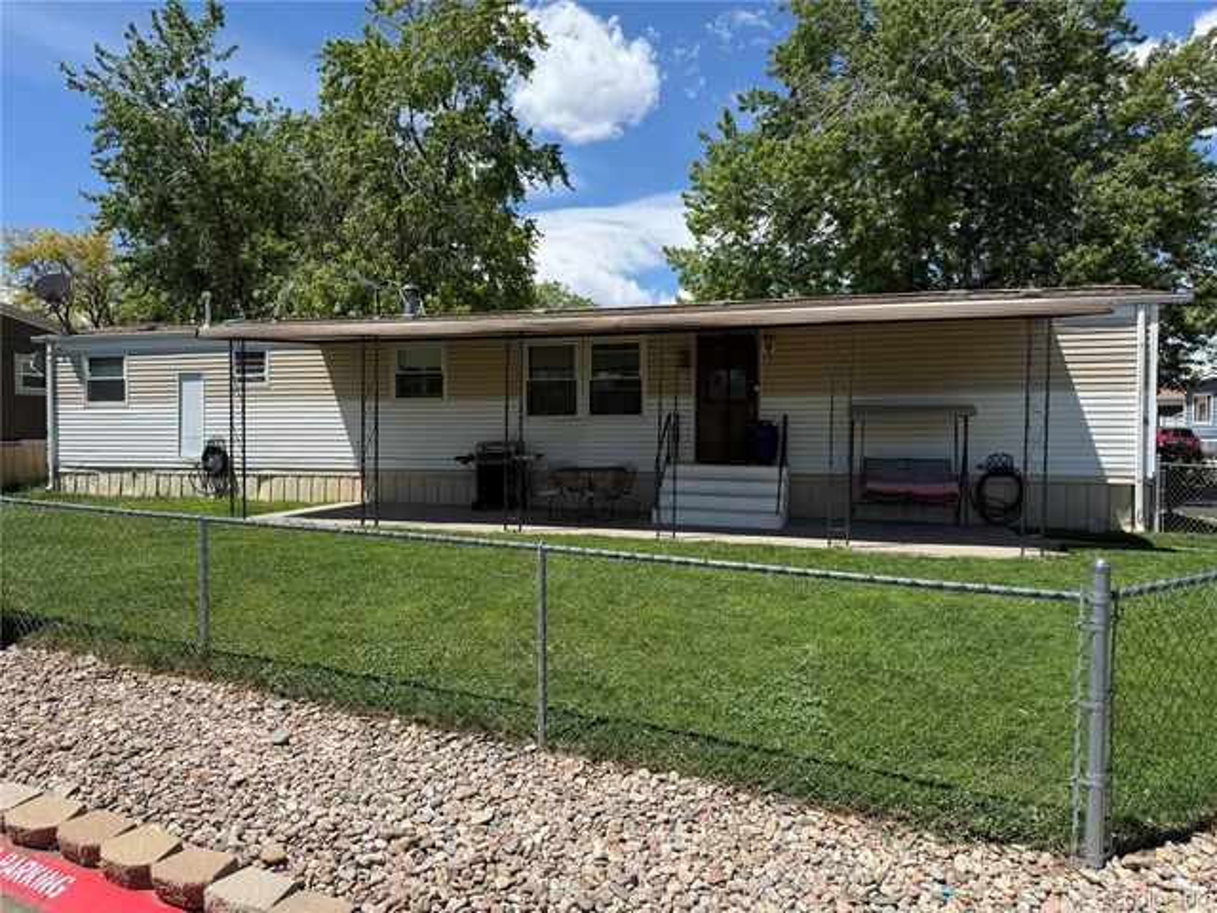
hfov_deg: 71.6
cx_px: 608
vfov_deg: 56.8
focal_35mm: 24
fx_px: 844
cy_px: 456
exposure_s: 1/4167
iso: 80
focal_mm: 6.76
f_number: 1.78
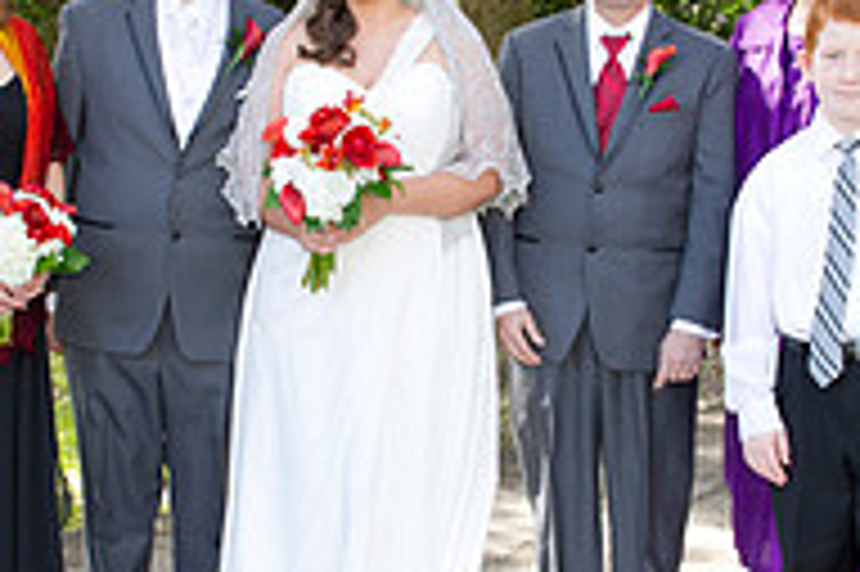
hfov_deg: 24.8
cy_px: 212
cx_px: 414
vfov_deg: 16.6
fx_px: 1957
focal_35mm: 82
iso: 320
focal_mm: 27
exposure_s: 1/125
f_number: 5.6
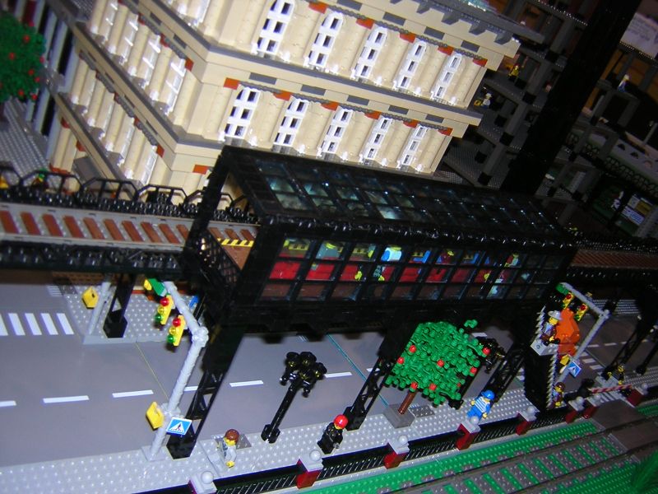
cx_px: 329
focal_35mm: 36
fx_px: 684
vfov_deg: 39.7
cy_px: 247
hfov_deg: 51.4
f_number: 2.6
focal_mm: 4.7
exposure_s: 1/60.1
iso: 100
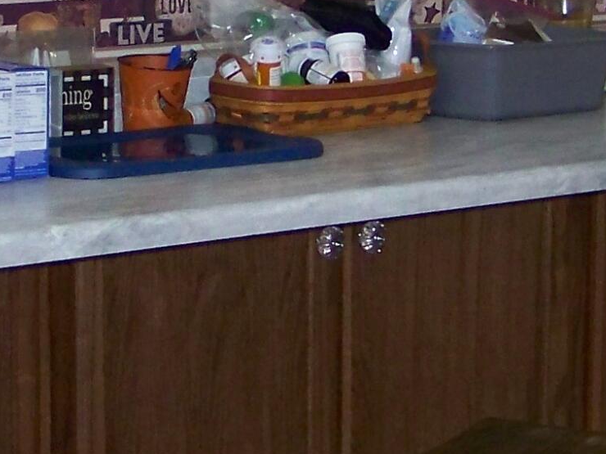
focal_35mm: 146
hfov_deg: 13.5
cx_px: 191
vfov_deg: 10.1
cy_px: 74
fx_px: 2556
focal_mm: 5.85
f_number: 2.8
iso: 200
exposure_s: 1/30
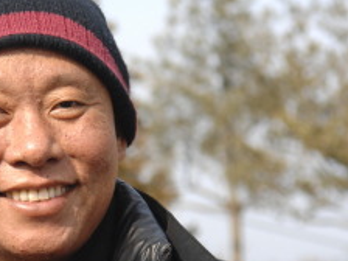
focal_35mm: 177
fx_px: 1780
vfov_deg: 8.4
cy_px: 157
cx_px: 42
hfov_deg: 11.1
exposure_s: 1/800
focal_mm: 55
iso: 320
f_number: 4.5
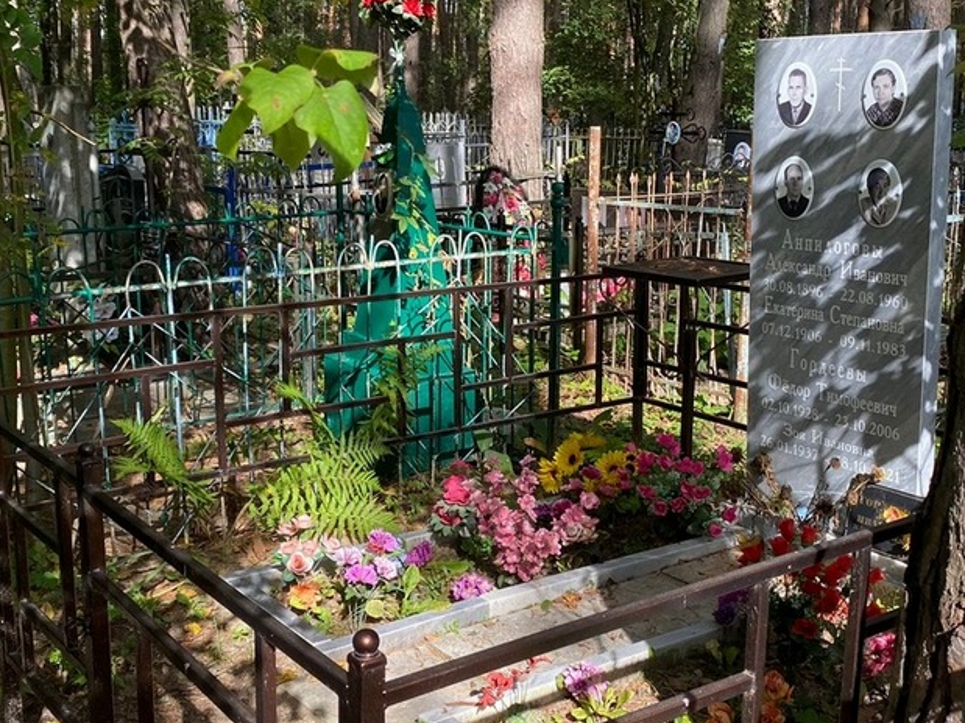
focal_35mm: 43
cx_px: 496
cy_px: 355
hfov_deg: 43.9
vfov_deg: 33.6
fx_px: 1198
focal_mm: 4.25
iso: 32
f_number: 1.8
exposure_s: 1/651
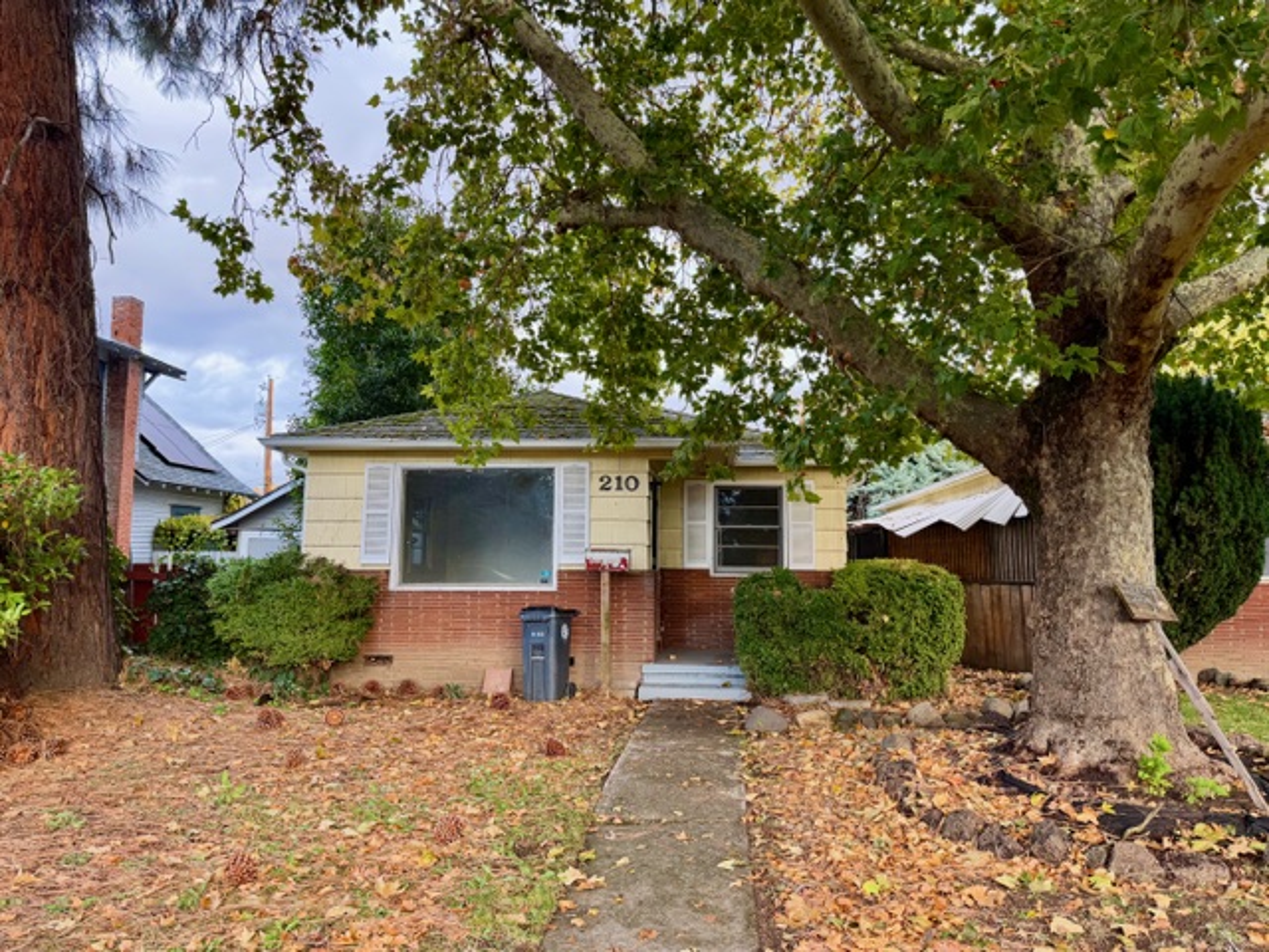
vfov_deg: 56.8
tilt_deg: +5.5
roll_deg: -0.2
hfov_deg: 71.6
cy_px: 476
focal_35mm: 24
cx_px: 634
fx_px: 880
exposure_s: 1/181
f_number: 1.78
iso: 80
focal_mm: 6.76
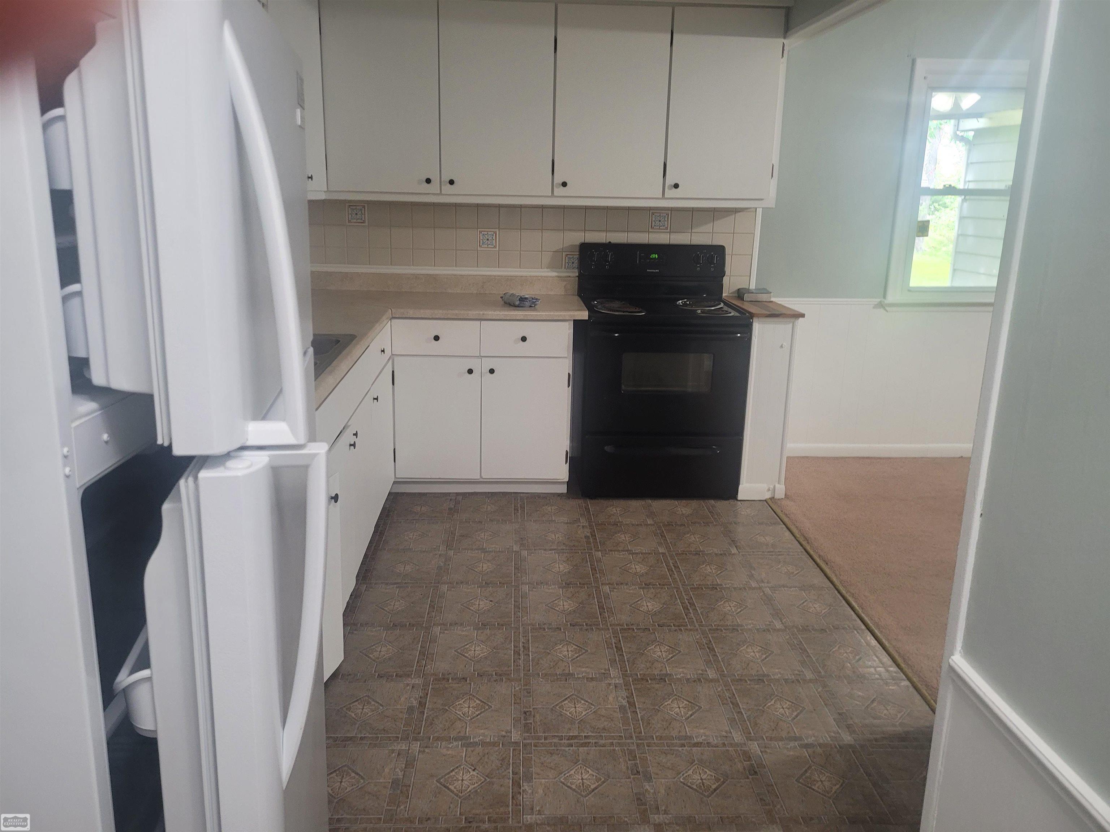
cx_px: 555
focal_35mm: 26
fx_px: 834
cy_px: 416
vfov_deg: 53.1
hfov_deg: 67.3
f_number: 1.8
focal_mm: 5.4
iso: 250
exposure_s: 1/40
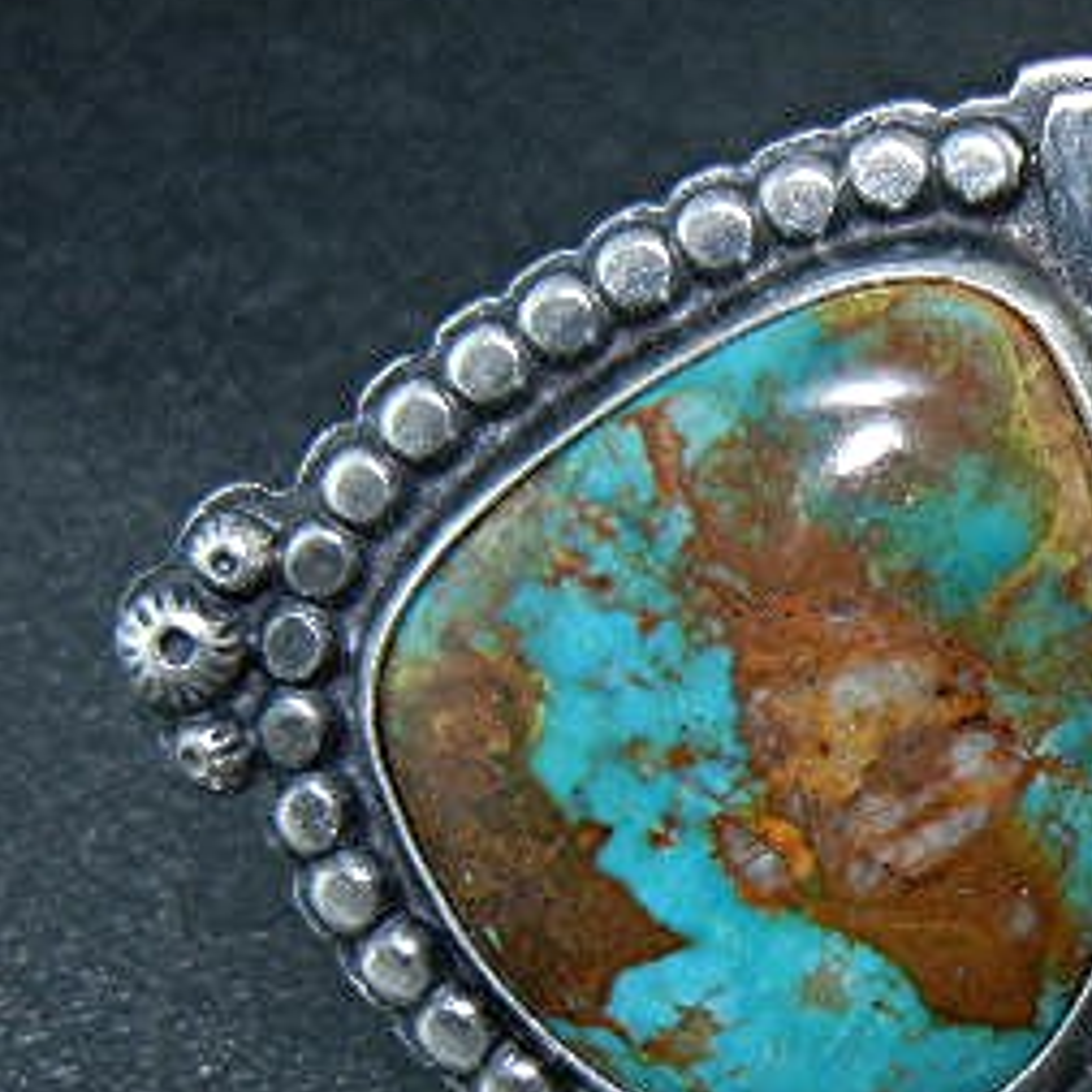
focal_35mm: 132
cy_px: 829
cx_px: 1373
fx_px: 4711
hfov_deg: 12.8
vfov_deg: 13.2
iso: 242
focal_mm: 10.6
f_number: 4
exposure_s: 1/30
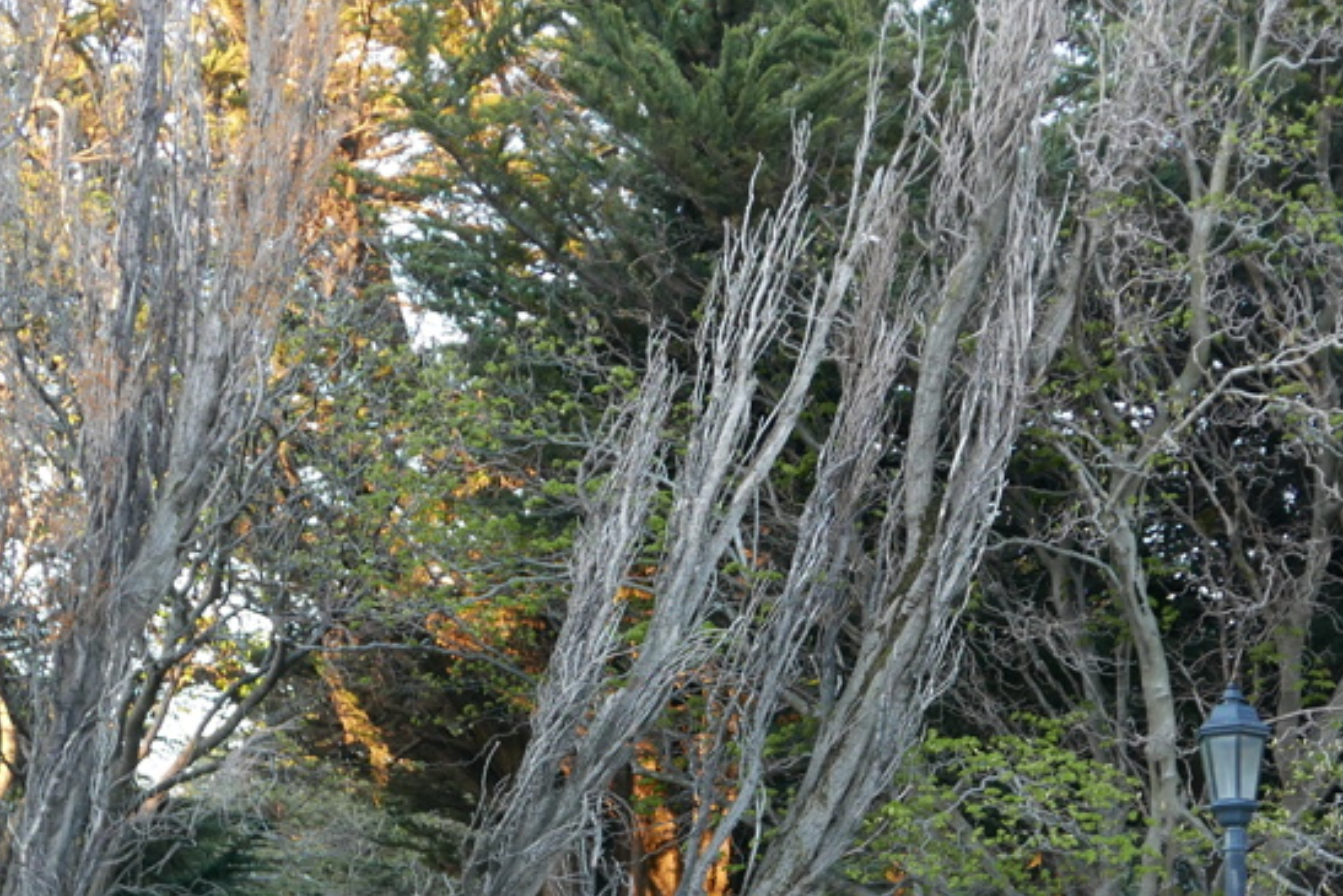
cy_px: 759
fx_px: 3022
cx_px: 934
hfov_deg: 24.9
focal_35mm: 81
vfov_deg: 16.7
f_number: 2.4
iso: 320
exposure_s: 1/80
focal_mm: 16.5
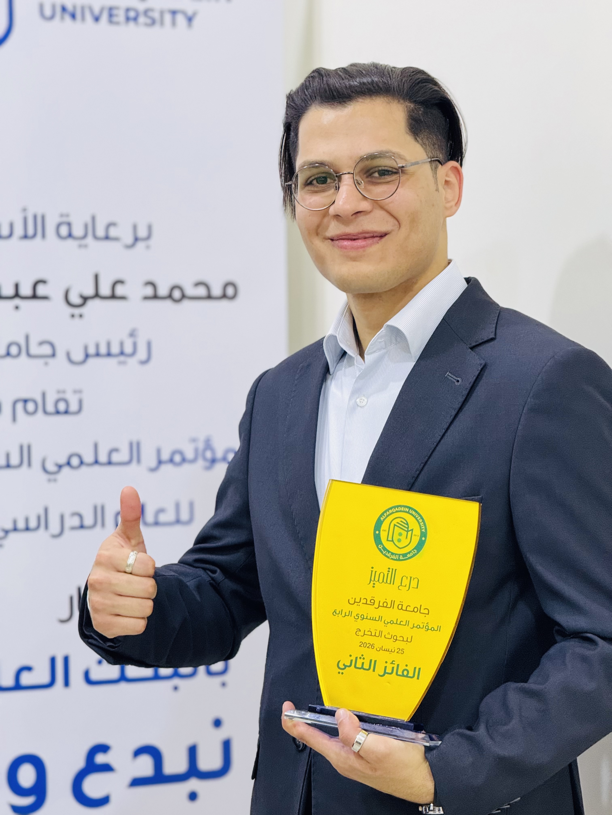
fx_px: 2829
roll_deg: -0.1
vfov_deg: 16.4
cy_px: 408
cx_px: 306
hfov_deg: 12.3
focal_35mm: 120
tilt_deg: -2.5
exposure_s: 1/60
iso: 320
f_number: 2.8
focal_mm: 15.66
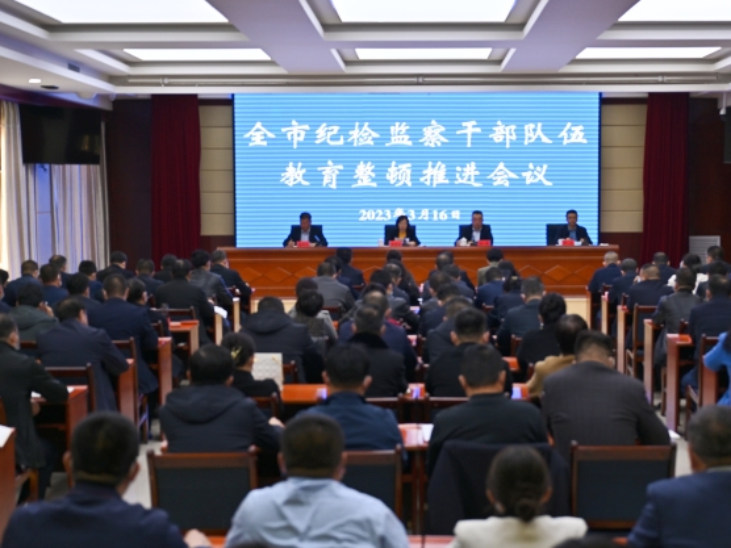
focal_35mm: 55
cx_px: 435
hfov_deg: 34.8
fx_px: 1161
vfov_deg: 26.6
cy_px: 276
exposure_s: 1/250
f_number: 3.2
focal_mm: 40
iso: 400
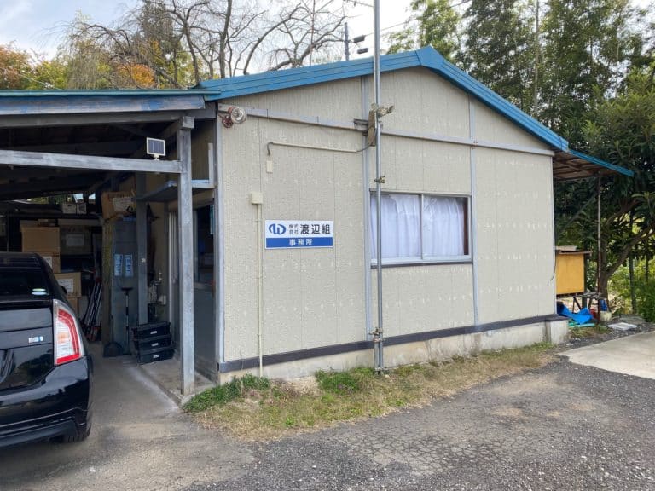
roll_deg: +1.4
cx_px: 328
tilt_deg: -0.7
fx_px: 492
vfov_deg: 53.1
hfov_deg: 67.3
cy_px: 246
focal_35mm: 26
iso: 32
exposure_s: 1/858
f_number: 1.8
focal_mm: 4.25
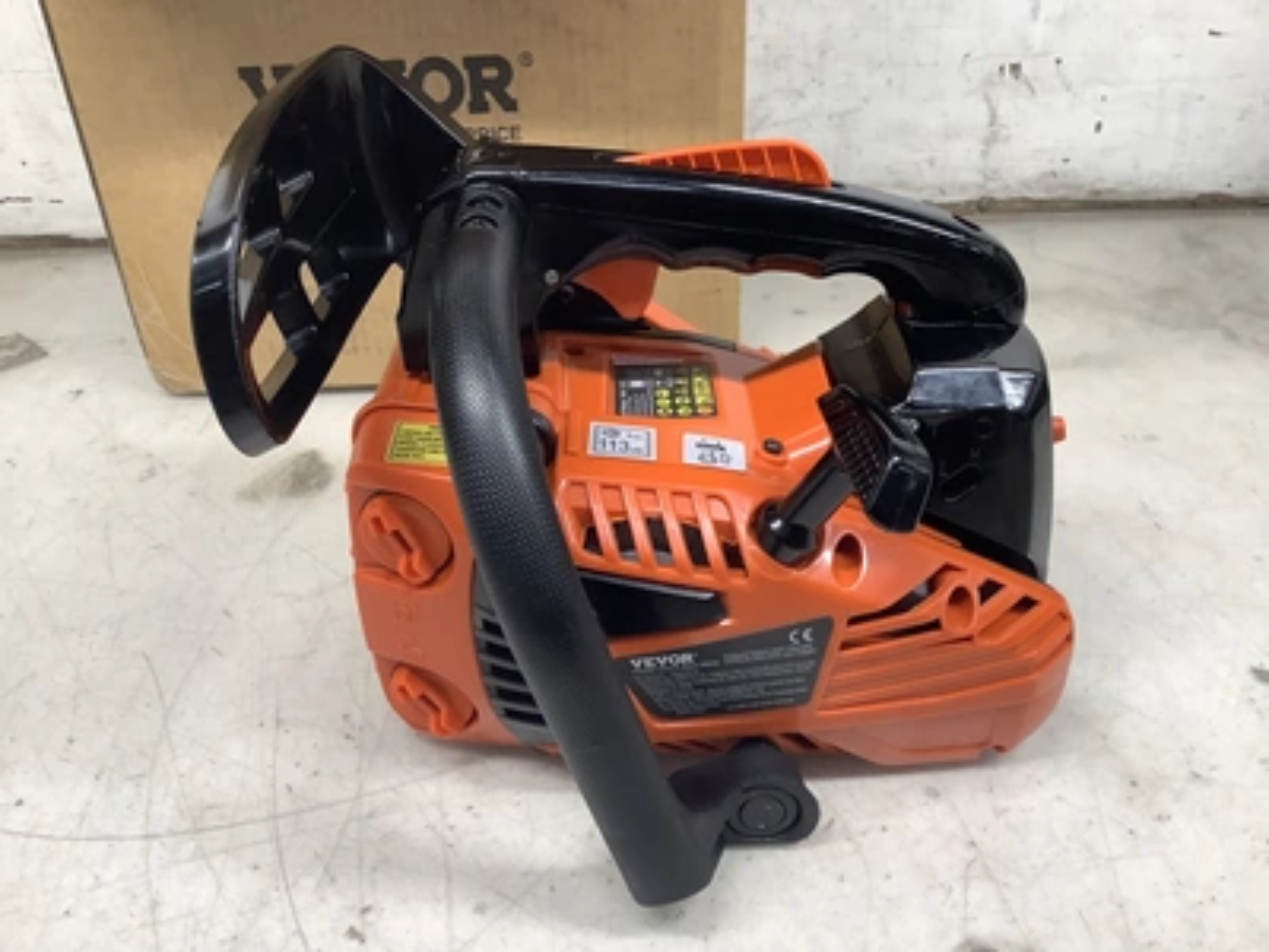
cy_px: 476
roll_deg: +2.2
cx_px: 634
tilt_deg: -32.7
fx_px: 1136
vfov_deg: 45.4
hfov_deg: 58.4
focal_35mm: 31
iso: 80
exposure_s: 1/60
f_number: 2.4
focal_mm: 3.3
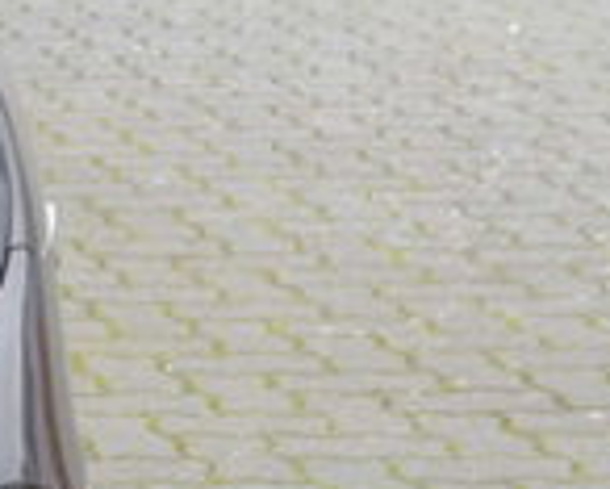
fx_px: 4264
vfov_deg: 6.6
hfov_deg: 7.5
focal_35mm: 236
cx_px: -965
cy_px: 278
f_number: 4.8
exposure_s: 1/30
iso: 1600
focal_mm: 32
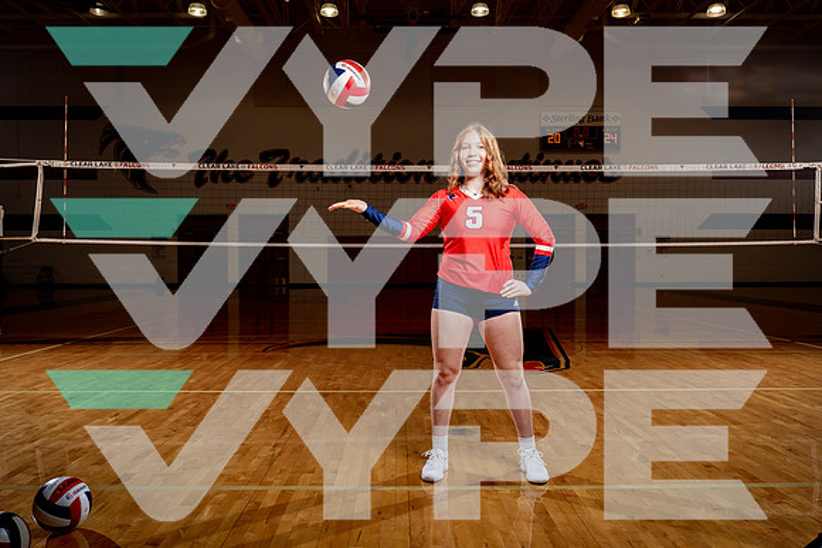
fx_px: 688
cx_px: 404
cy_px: 271
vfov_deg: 43.5
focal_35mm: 30
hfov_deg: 61.7
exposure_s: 1/250
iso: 125
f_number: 5.6
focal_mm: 28
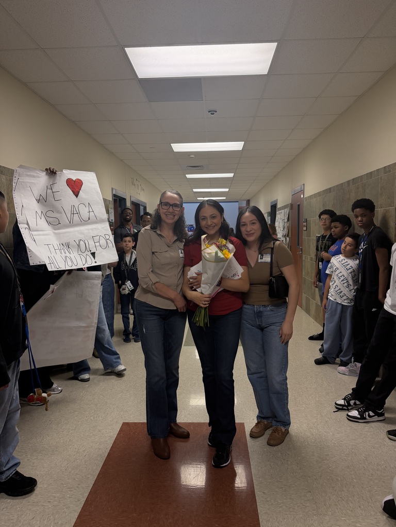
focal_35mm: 24
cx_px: 198
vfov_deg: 71.6
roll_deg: +0.8
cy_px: 264
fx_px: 366
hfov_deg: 56.8
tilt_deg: -4.8
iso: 200
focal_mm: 6.76
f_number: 1.78
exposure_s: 1/148
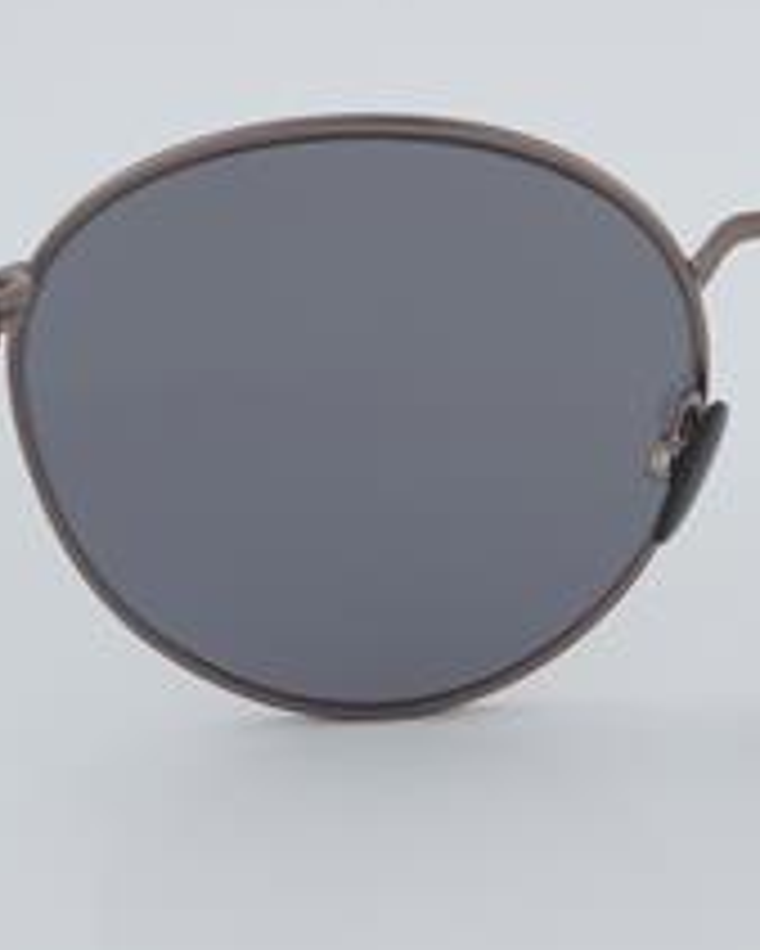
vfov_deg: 16.0
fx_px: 3368
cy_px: 464
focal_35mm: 120
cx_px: 845
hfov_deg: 12.6
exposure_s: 1/4
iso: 100
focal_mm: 45
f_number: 32
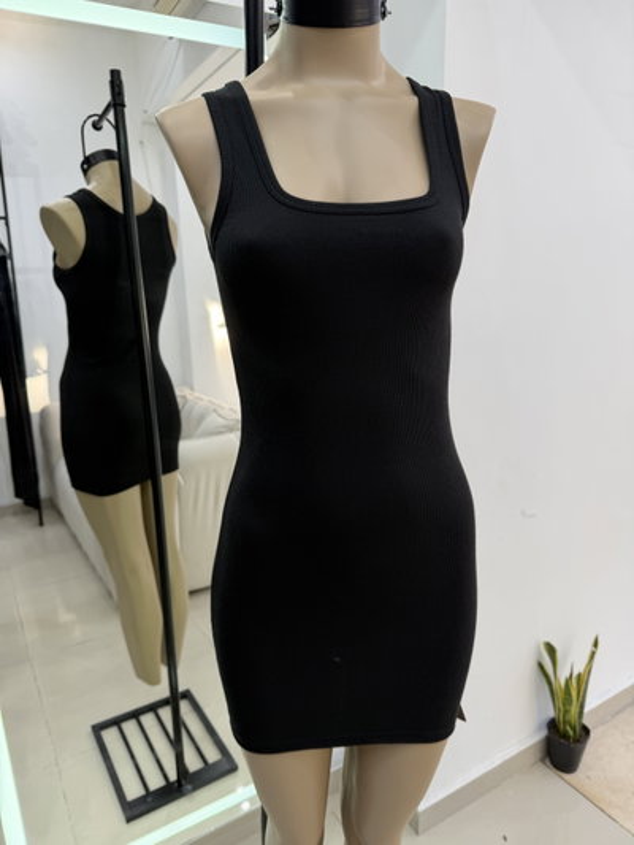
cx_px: 317
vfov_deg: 71.6
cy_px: 422
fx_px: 586
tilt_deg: -13.9
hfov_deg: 56.8
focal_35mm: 24
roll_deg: -0.4
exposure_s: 1/100
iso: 80
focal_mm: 6.76
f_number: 1.78
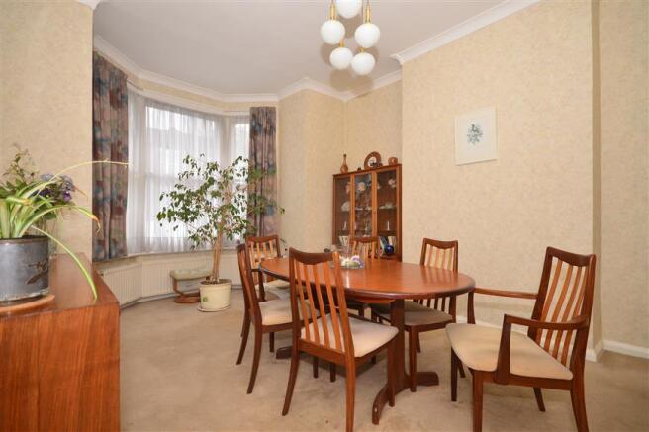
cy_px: 216
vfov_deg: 69.6
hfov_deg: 92.5
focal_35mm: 17
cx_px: 324
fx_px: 311
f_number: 6.3
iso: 400
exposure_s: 1/50
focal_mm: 11.5
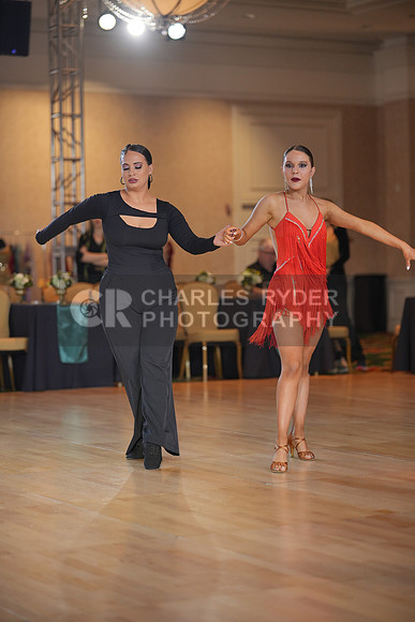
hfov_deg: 16.3
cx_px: 208
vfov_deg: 24.2
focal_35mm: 84
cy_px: 311
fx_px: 1452
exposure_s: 1/500
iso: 800
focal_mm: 84
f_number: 2
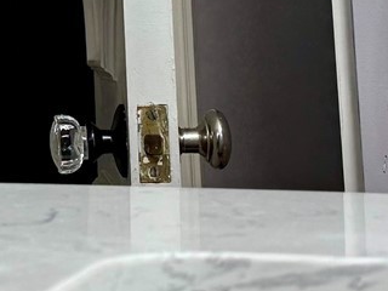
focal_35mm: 144
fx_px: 1614
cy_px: -224
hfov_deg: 13.3
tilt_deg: +9.0
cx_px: -87
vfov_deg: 9.8
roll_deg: +1.1
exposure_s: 1/120
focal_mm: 6.76
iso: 80
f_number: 1.78
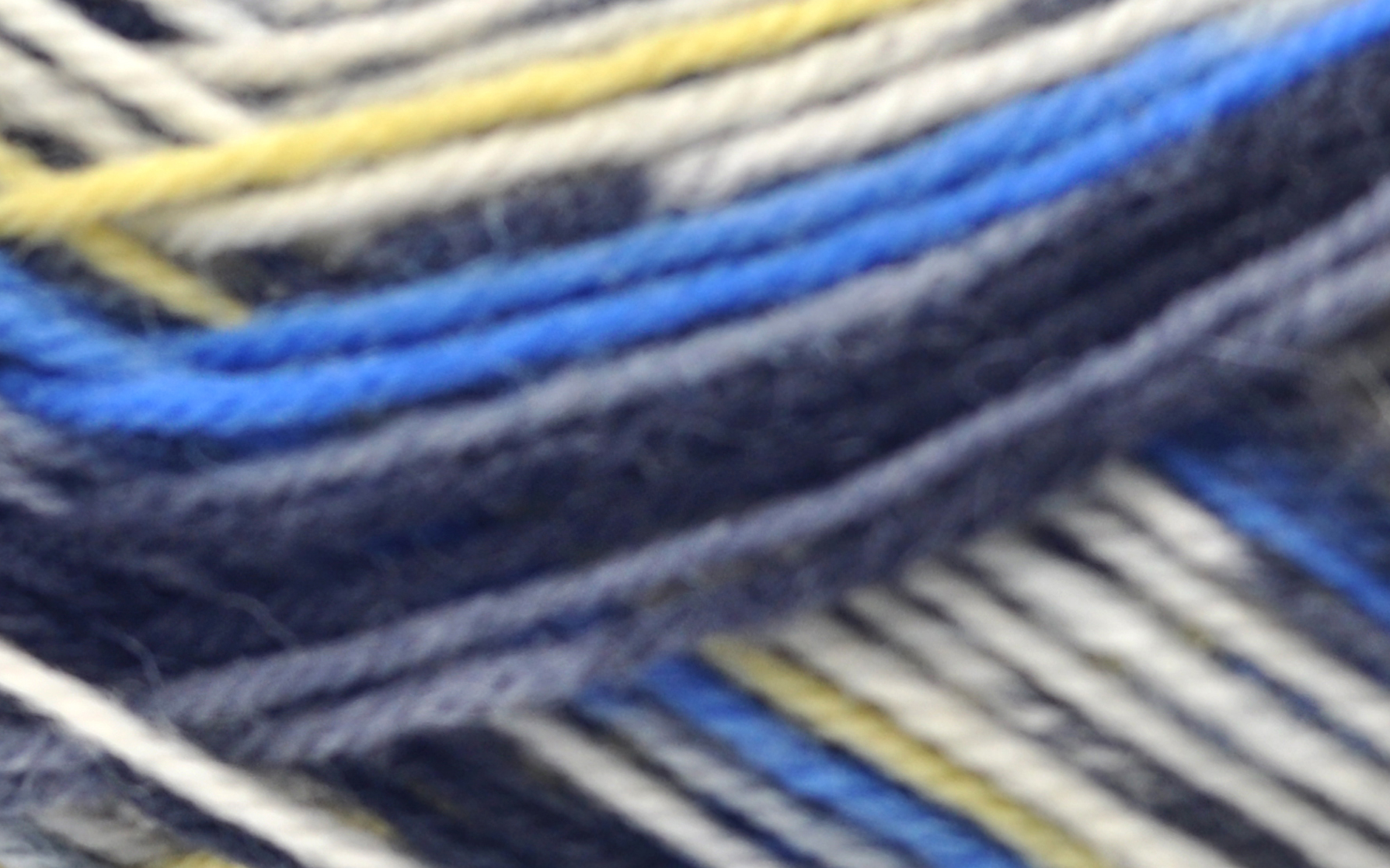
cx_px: 243
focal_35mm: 183
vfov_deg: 7.1
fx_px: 6932
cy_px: -3
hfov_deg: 11.4
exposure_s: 1/125
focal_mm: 50
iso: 200
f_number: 1.4
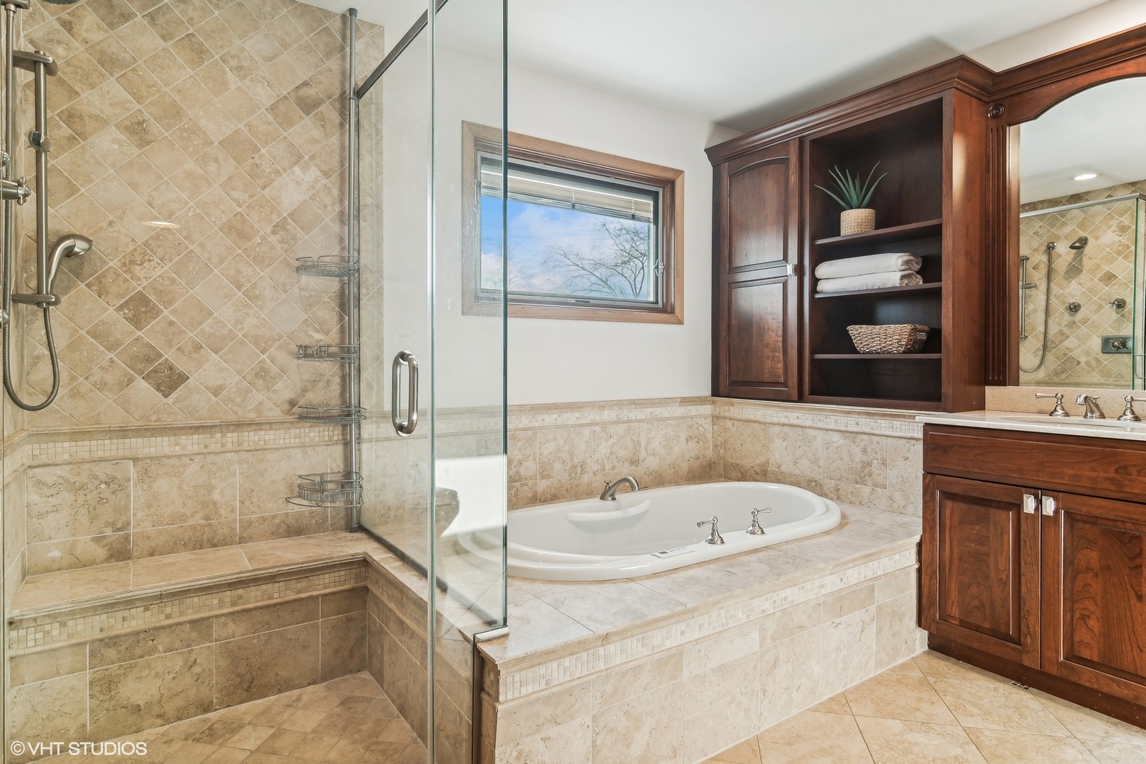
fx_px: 573
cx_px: 573
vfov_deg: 67.4
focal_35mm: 18
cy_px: 382
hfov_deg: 90.0
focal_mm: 12
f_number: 8
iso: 200
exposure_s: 1/8
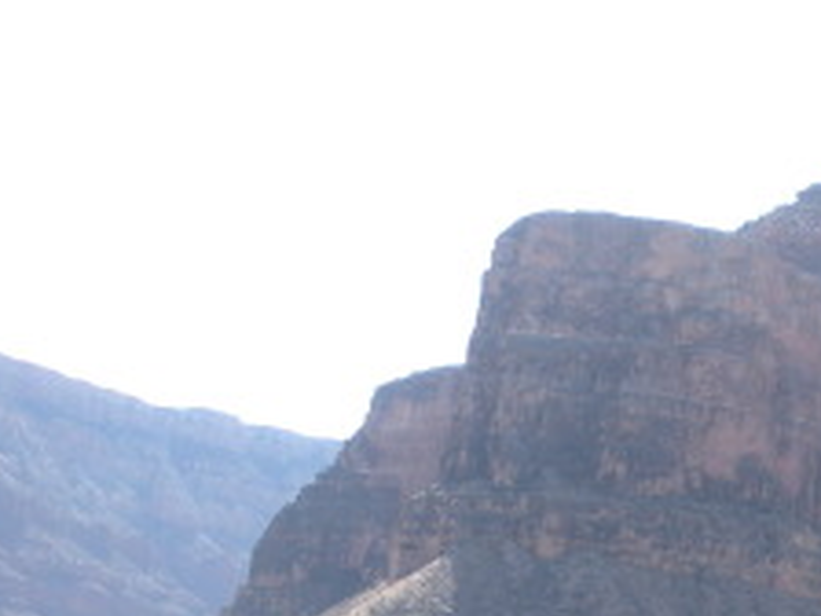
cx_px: 986
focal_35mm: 103
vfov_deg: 13.7
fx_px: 2443
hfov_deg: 18.1
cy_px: 862
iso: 64
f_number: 3.5
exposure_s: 1/255
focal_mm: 6.3
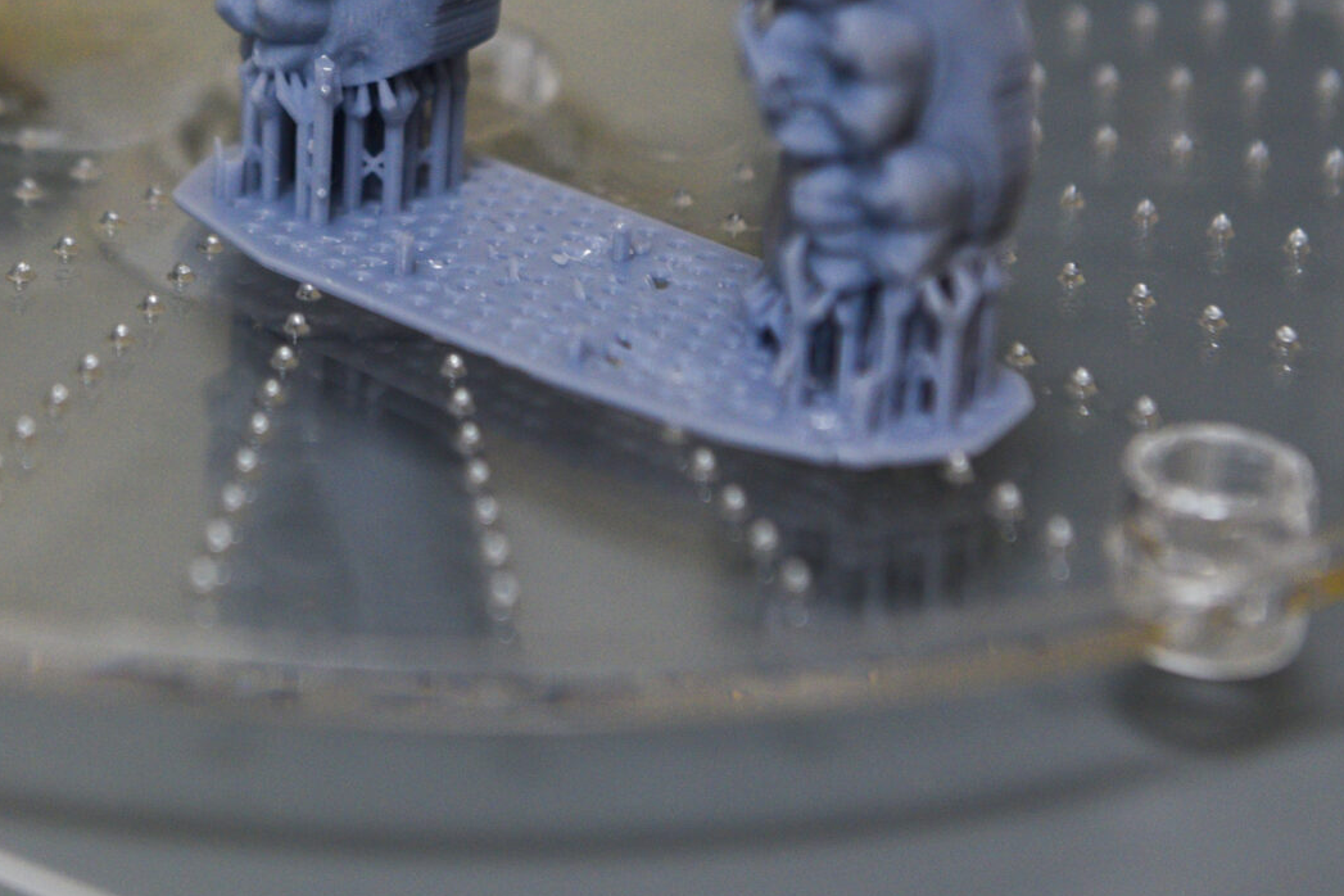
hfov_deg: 14.9
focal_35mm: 137
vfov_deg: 9.9
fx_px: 5114
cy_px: -128
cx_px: 313
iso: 800
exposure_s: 1/125
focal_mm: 56
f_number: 4
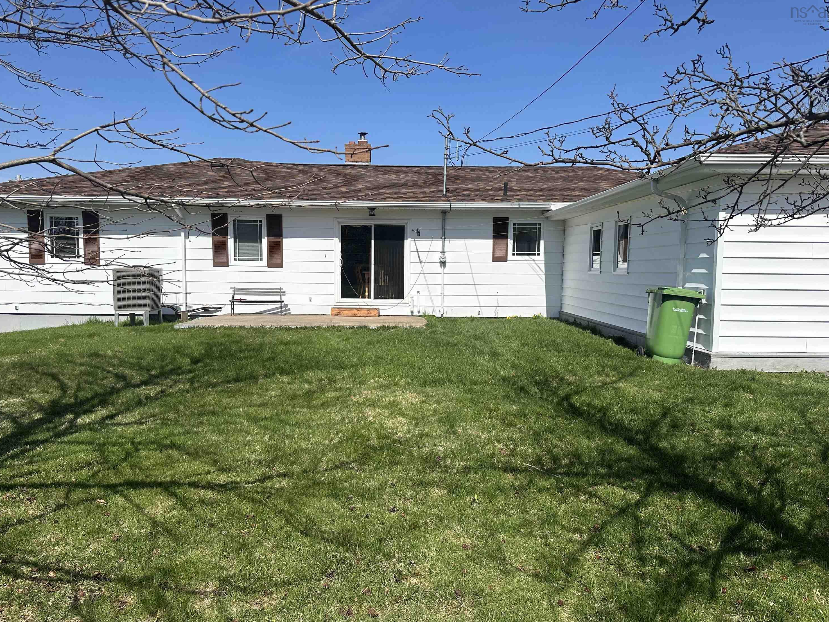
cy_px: 321
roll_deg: -0.9
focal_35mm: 25
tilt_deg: -3.7
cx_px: 407
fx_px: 599
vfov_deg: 54.9
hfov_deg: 69.4
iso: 80
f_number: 1.78
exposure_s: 1/5848
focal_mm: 6.86
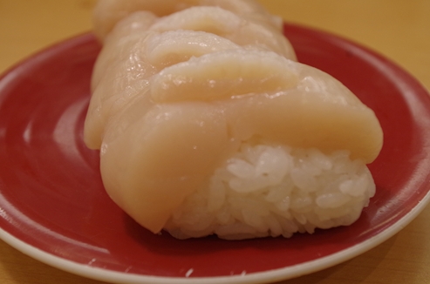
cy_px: 142
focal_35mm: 49
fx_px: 584
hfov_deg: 40.4
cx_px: 215
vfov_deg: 27.4
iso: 1600
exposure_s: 1/80
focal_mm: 32.5
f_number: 5.6
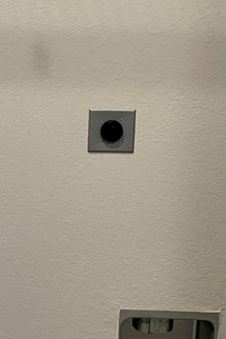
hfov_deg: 15.3
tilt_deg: -10.6
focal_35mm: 86
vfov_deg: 23.5
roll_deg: -1.3
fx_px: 809
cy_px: 107
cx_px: -56
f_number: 1.8
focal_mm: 4.25
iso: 100
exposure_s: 1/60
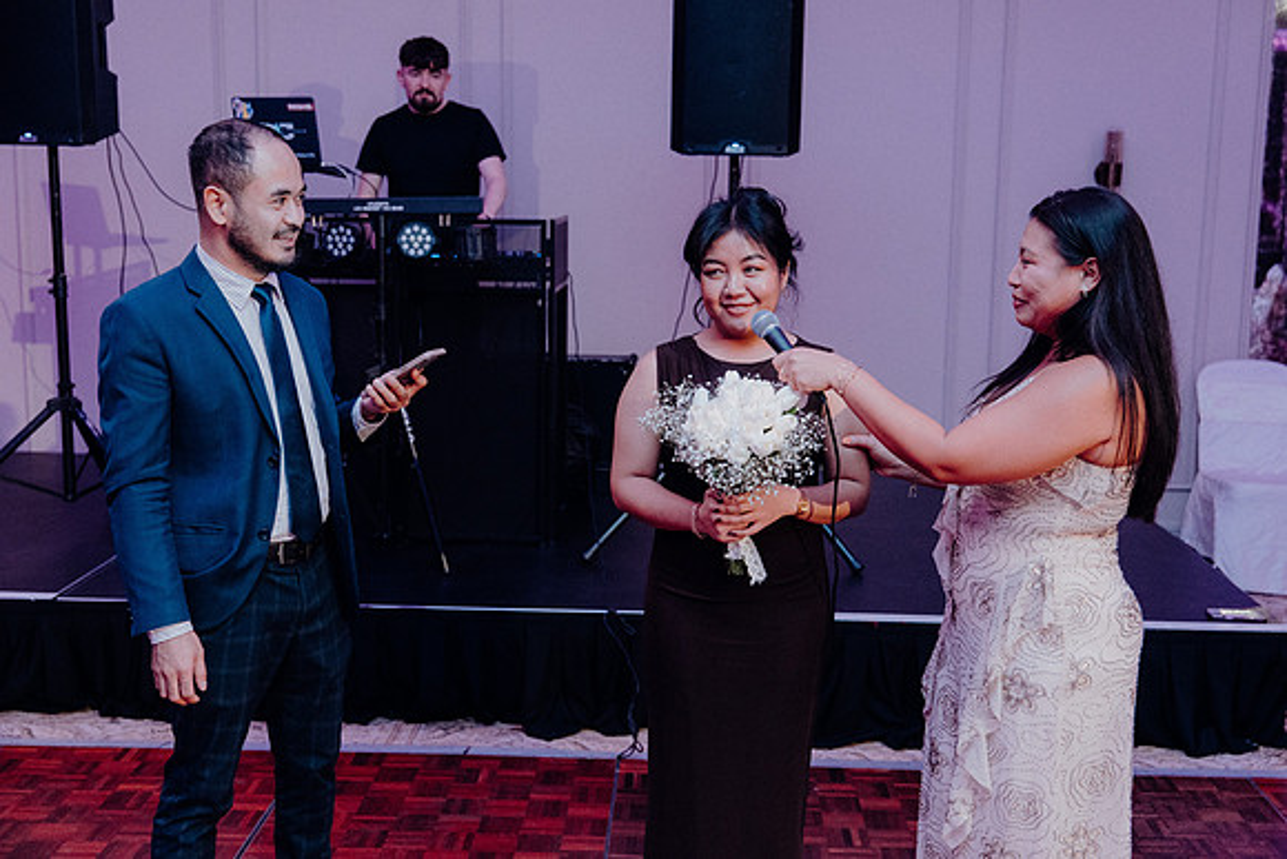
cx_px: 644
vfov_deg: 30.5
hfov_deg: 44.5
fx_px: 1573
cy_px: 430
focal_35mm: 44
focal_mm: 44
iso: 3200
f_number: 3.5
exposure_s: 1/160
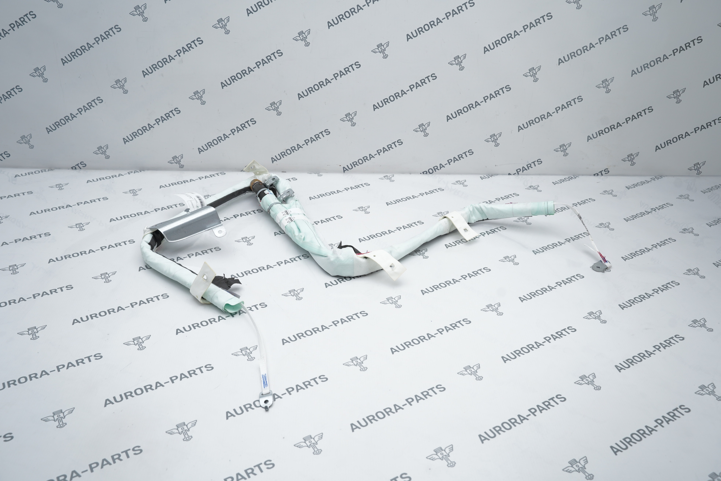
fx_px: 641
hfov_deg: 58.7
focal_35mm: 32
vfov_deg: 41.1
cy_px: 240
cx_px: 360
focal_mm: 32
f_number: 6.3
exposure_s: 1/160
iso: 500
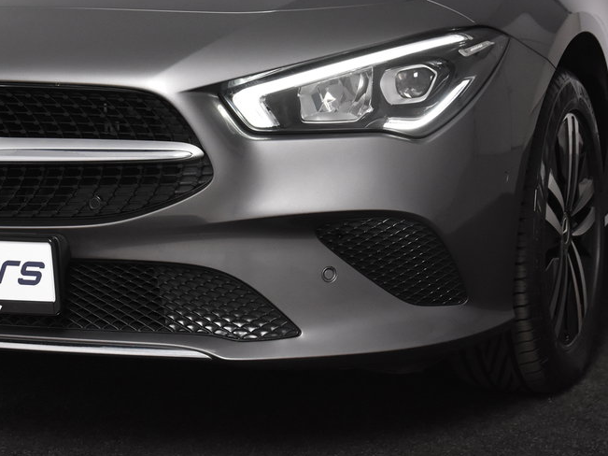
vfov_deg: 16.7
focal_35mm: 88
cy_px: 133
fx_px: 1544
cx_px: 205
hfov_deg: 22.2
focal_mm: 31
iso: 1600
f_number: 5.6
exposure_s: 1/125
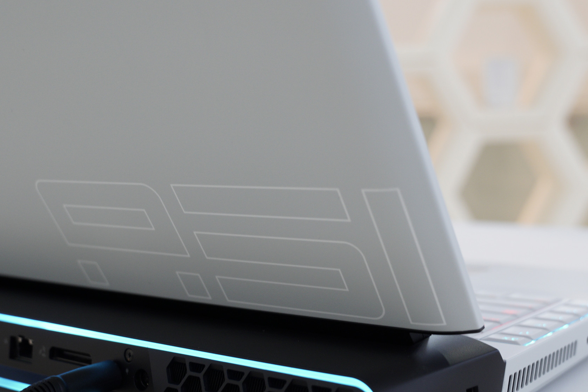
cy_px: 191
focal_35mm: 55
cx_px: 348
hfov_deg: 36.1
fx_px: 898
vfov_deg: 24.6
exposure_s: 1/40
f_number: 4
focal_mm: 30
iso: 800
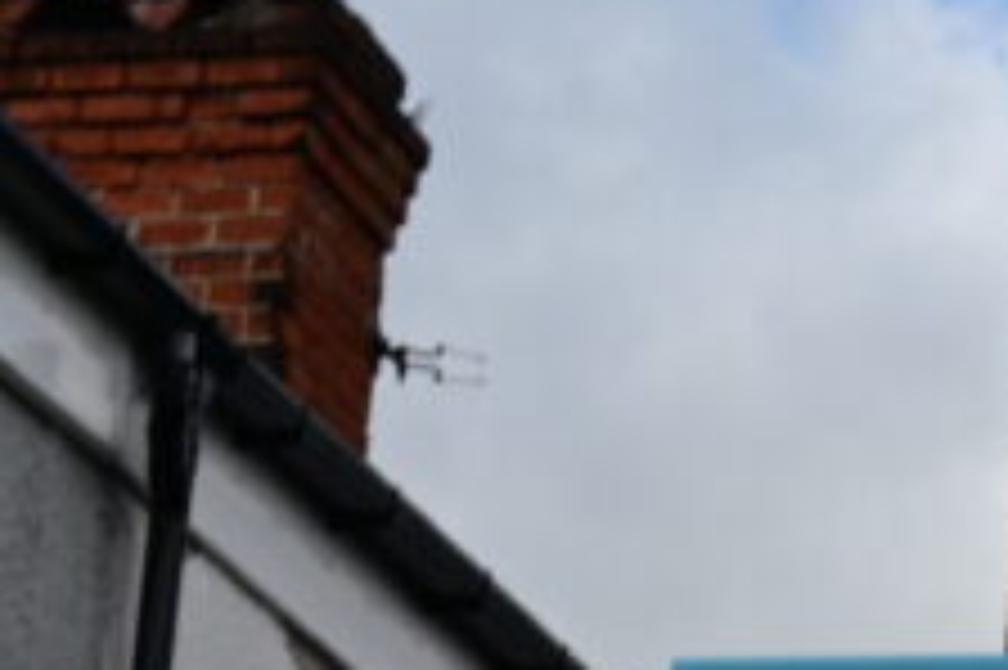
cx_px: 1116
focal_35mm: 285
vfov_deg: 4.8
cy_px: 672
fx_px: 7974
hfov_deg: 7.2
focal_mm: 50
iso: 500
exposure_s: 1/640
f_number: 13
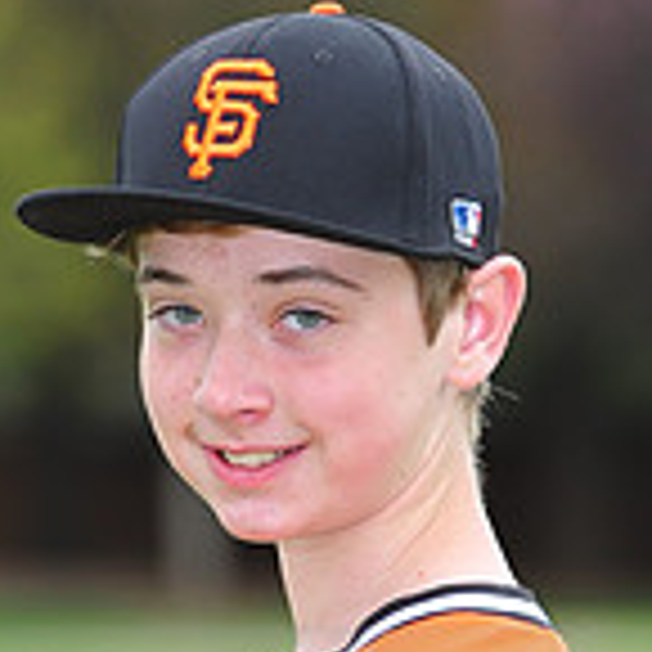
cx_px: 315
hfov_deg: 3.6
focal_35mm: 493
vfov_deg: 3.6
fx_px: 10506
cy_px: 688
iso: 400
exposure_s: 1/400
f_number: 5
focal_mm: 145
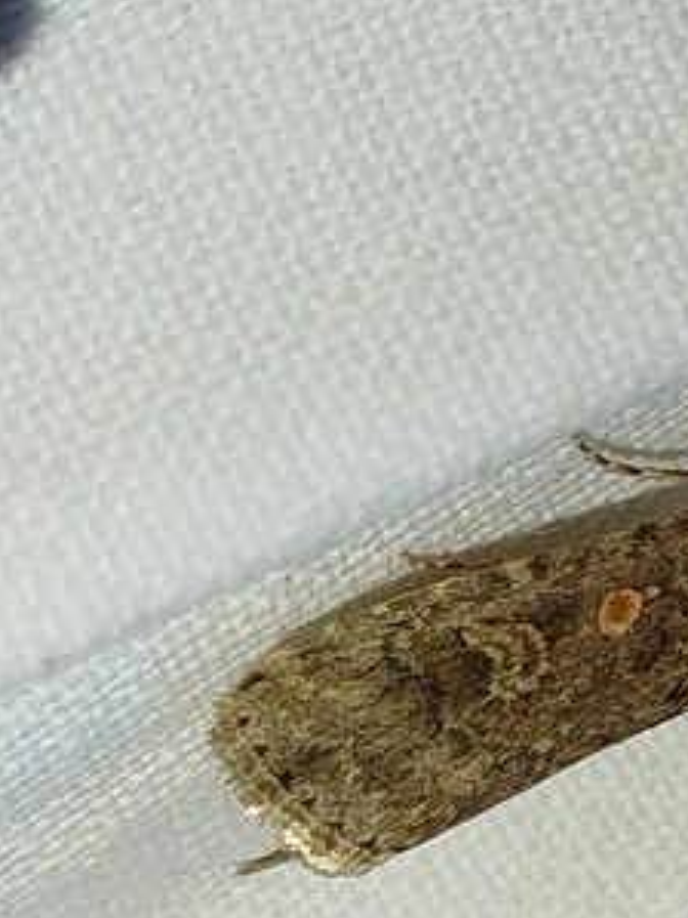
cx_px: 728
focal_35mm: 169
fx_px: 4482
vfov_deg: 11.7
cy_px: 580
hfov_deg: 8.7
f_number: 1.7
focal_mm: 5.31
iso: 80
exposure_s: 1/100
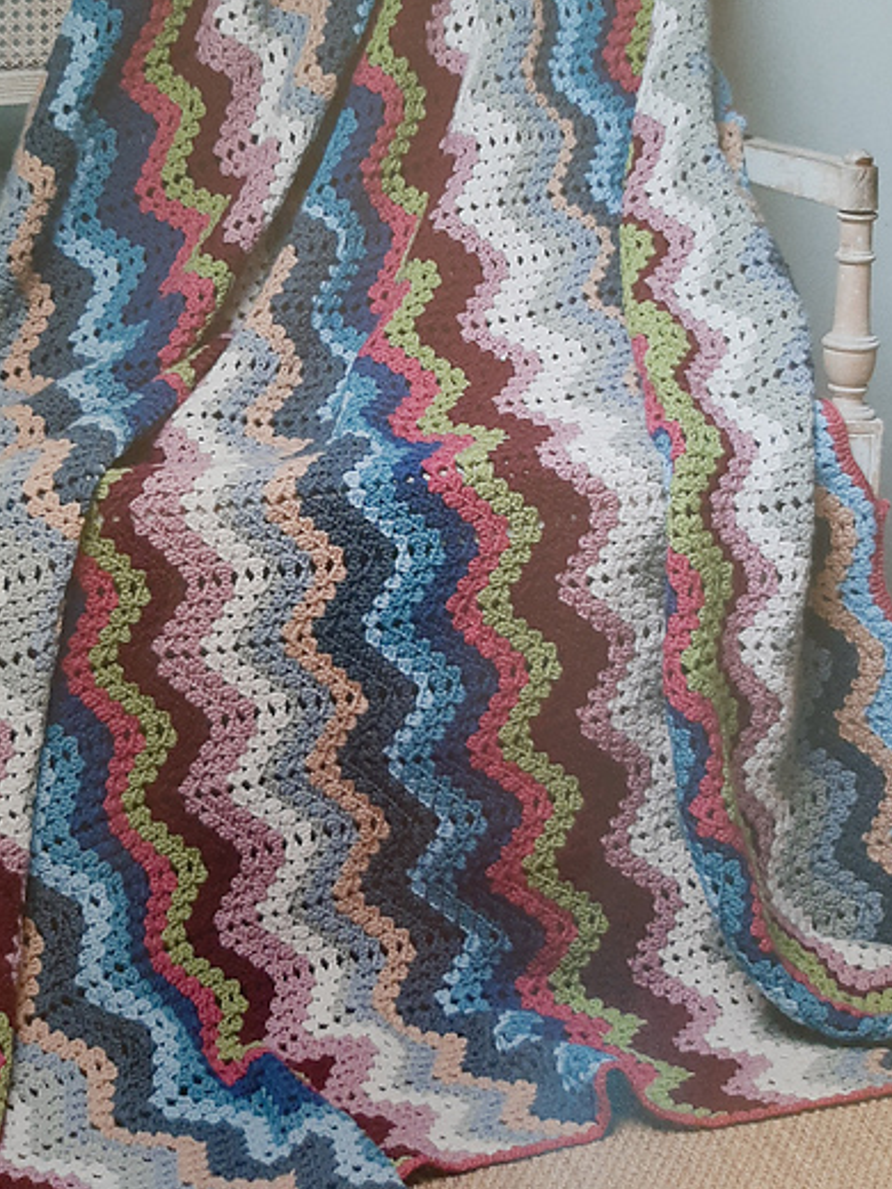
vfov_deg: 56.5
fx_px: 1099
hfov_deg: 44.2
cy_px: 496
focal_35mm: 32
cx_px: 430
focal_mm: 3.93
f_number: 1.7
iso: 200
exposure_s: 1/60
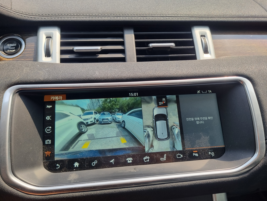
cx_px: 134
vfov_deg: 53.1
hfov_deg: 67.3
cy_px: 100
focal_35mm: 26
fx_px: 201
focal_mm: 5.4
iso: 50
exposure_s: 1/233
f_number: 1.8
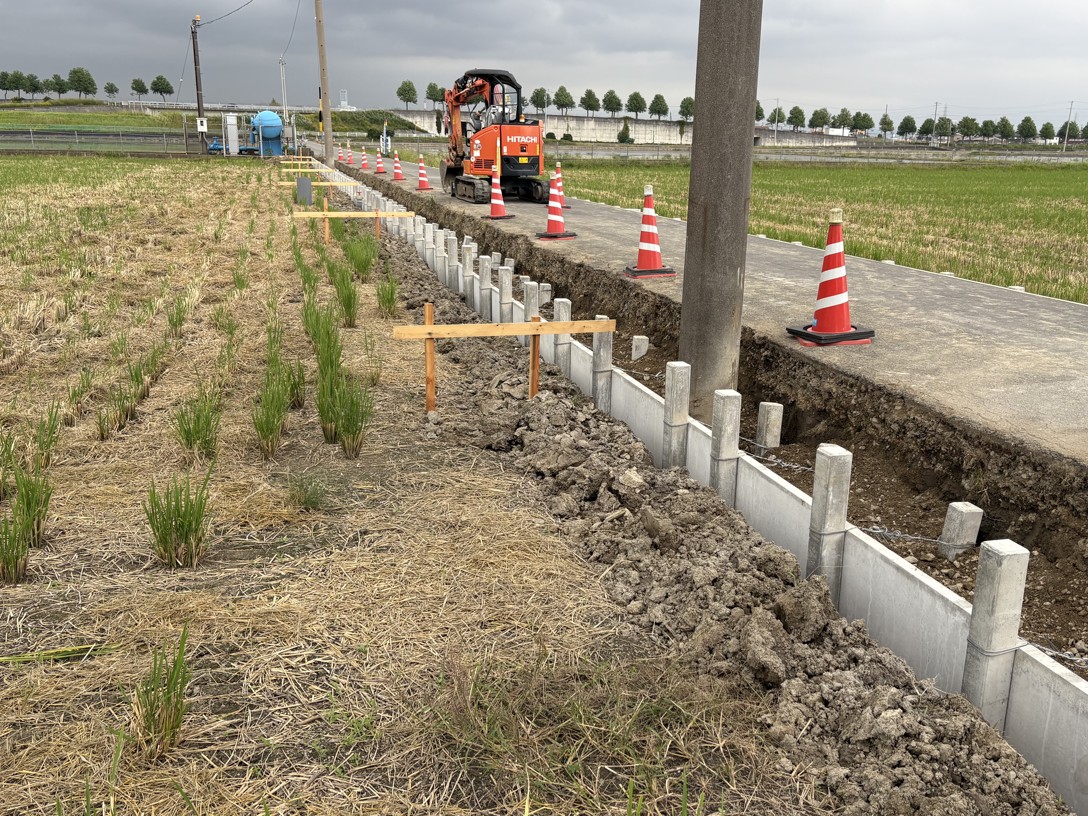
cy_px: 451
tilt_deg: -17.0
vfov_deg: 42.9
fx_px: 1037
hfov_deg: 55.2
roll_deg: -1.2
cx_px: 613
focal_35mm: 33
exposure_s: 1/552
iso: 50
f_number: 1.6
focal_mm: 5.96
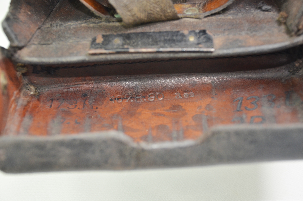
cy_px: 100
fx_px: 731
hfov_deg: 23.4
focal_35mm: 87
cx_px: 152
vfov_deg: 15.6
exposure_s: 1/80
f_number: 5
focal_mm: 58
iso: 400
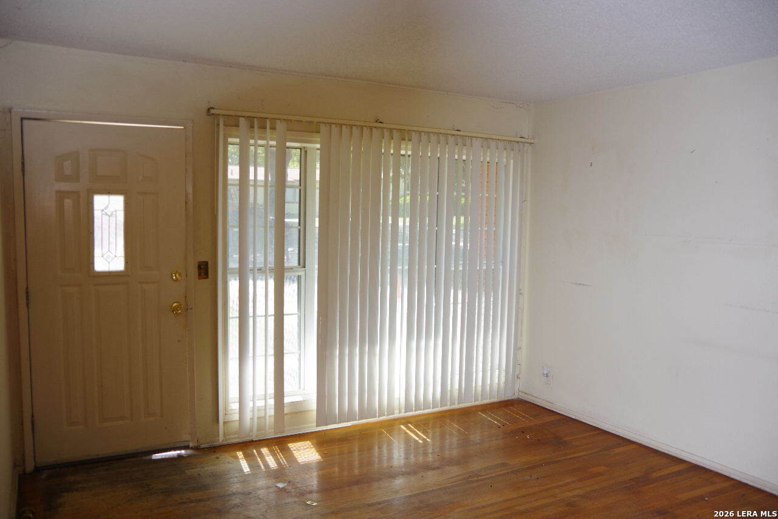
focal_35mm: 27
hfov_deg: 67.4
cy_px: 260
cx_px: 389
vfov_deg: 48.0
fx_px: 584
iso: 400
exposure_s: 1/80
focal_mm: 18
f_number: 3.5
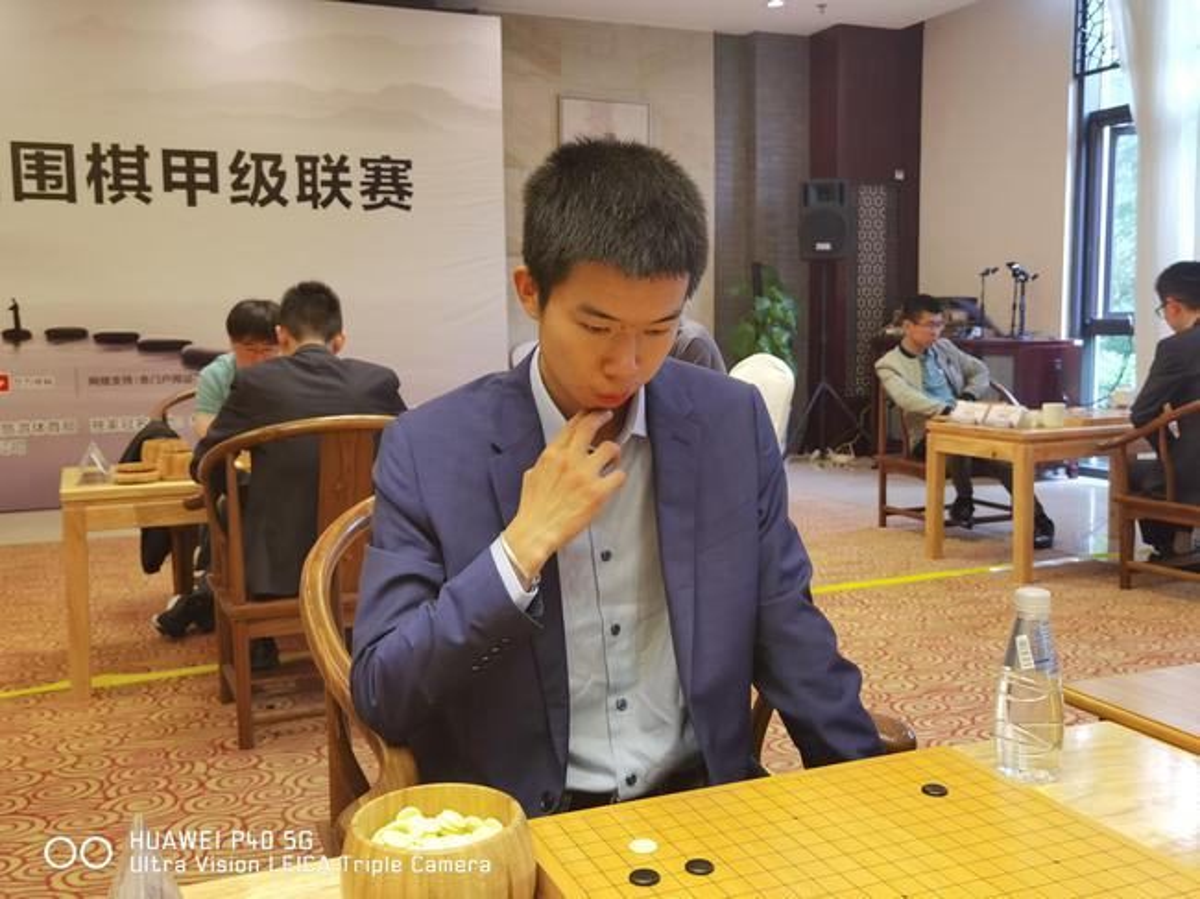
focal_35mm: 34
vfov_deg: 41.8
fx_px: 1178
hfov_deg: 54.0
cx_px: 600
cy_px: 450
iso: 160
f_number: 1.9
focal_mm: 6.71
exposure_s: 1/50
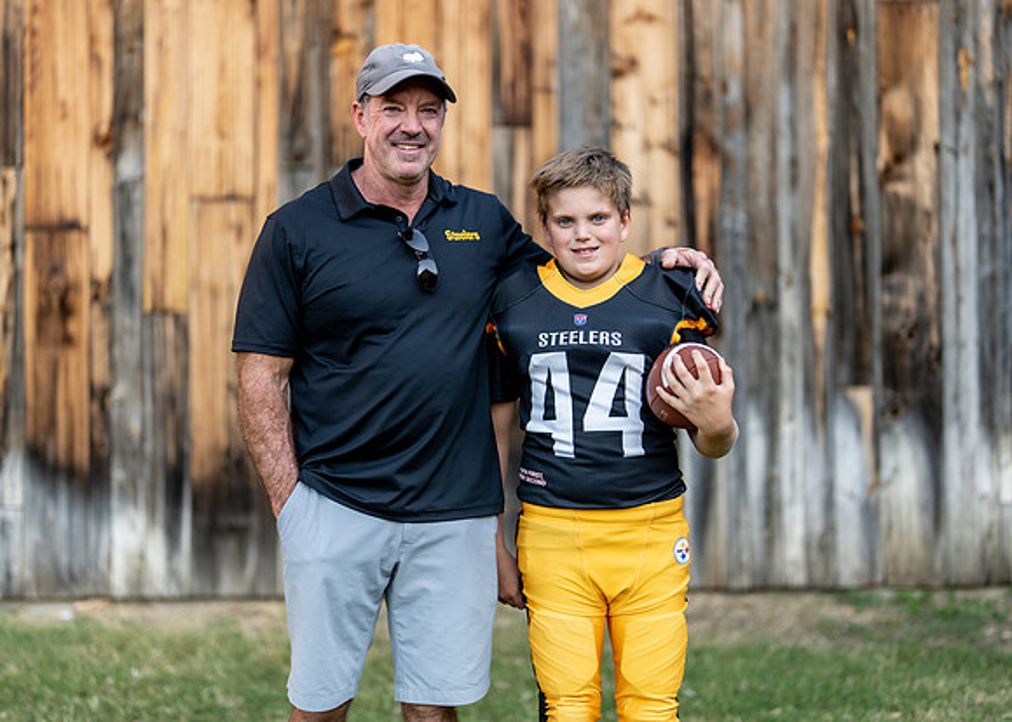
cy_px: 361
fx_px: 1575
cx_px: 518
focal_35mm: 55
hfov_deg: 35.6
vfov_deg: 25.8
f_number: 1.2
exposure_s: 1/1600
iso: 100
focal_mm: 50
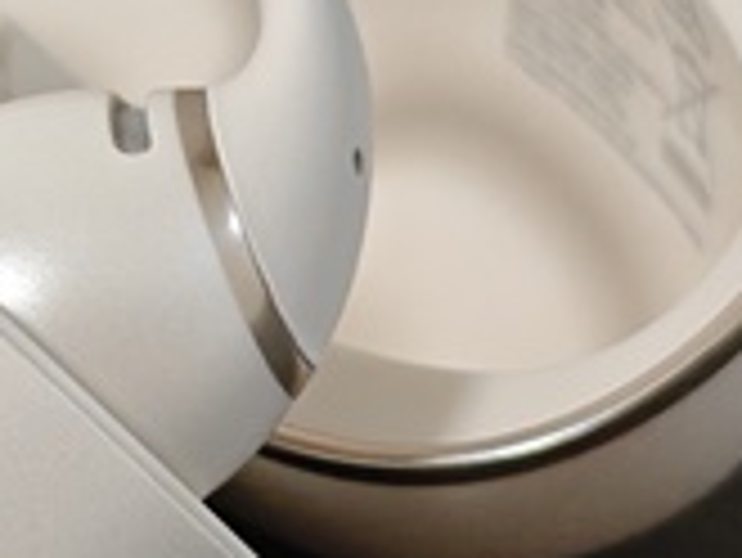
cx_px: -137
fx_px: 4505
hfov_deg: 9.3
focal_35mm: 210
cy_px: 130
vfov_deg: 7.1
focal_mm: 4.94
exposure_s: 1/197
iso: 320
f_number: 1.5
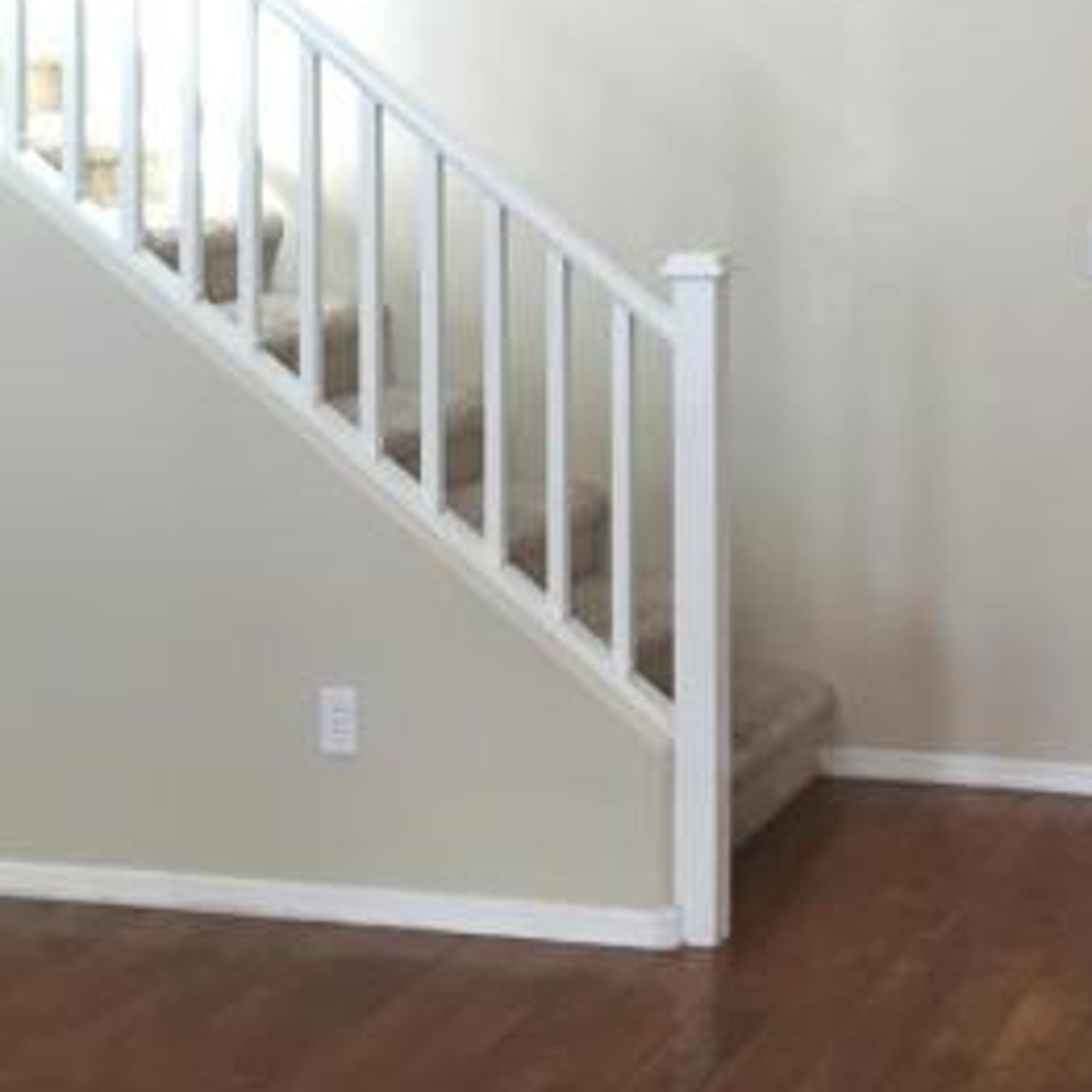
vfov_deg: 22.3
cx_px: 934
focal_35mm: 75
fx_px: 2677
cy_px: 38
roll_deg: +0.4
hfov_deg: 22.6
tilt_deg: -0.2
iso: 32
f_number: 2.2
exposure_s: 1/30
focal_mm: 4.15
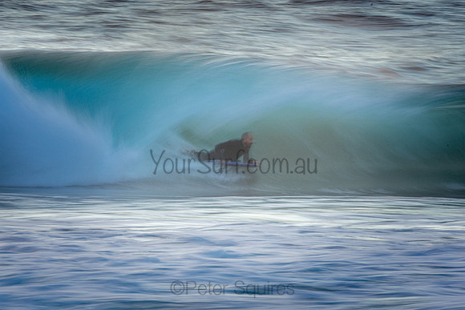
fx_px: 9689
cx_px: 232
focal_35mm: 750
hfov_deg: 2.7
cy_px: 155
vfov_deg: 1.8
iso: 100
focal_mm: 500
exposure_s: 1/10
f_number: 22
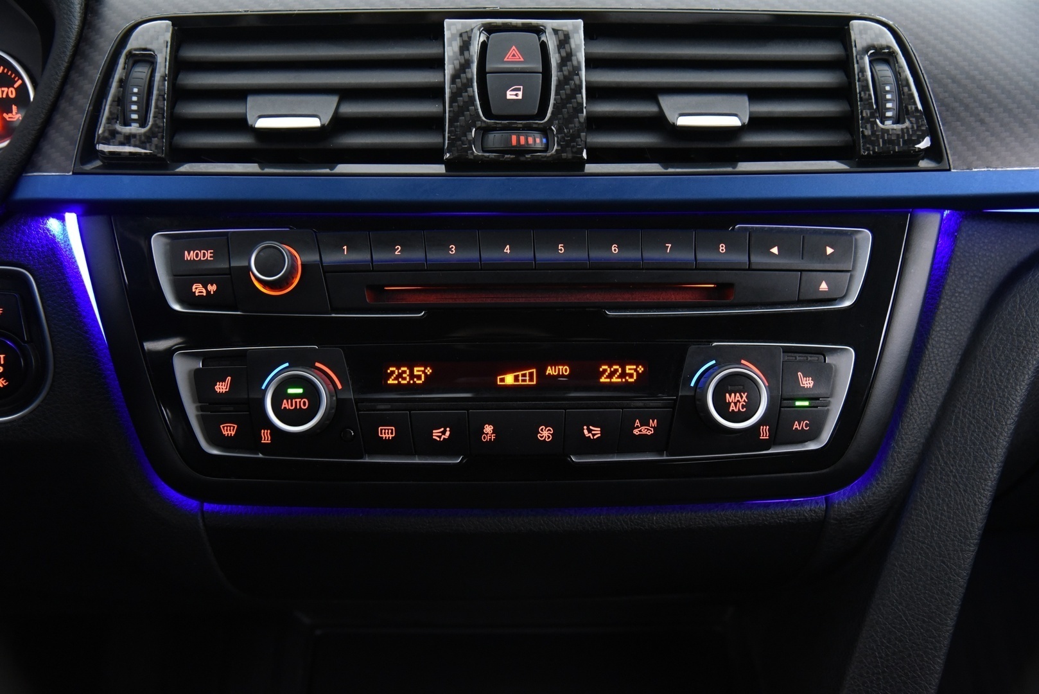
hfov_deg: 50.7
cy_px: 347
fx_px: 1097
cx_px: 520
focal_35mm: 38
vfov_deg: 35.1
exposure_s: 1/20
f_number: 4
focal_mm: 38
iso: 4000
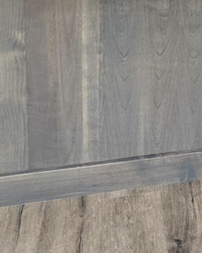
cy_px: -116
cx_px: 217
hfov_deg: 25.4
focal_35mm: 56
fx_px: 418
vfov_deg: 25.9
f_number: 2.2
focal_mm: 2.22
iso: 160
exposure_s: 1/120
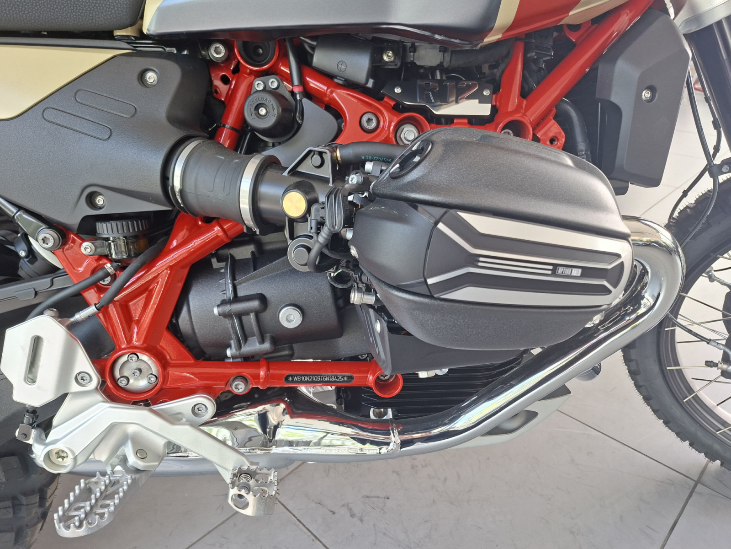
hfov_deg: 73.9
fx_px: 486
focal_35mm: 23
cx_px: 366
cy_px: 274
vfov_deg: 58.9
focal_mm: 5.54
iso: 80
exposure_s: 1/100
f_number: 1.8
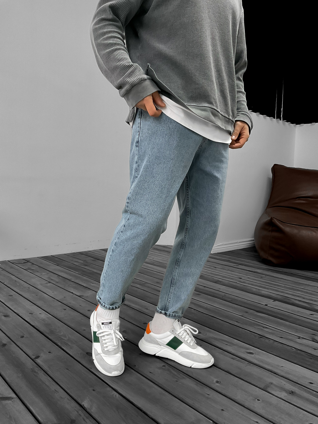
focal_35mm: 29
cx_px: 159
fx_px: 355
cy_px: 212
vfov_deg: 61.7
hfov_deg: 48.2
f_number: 1.8
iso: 80
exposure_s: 1/60
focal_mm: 3
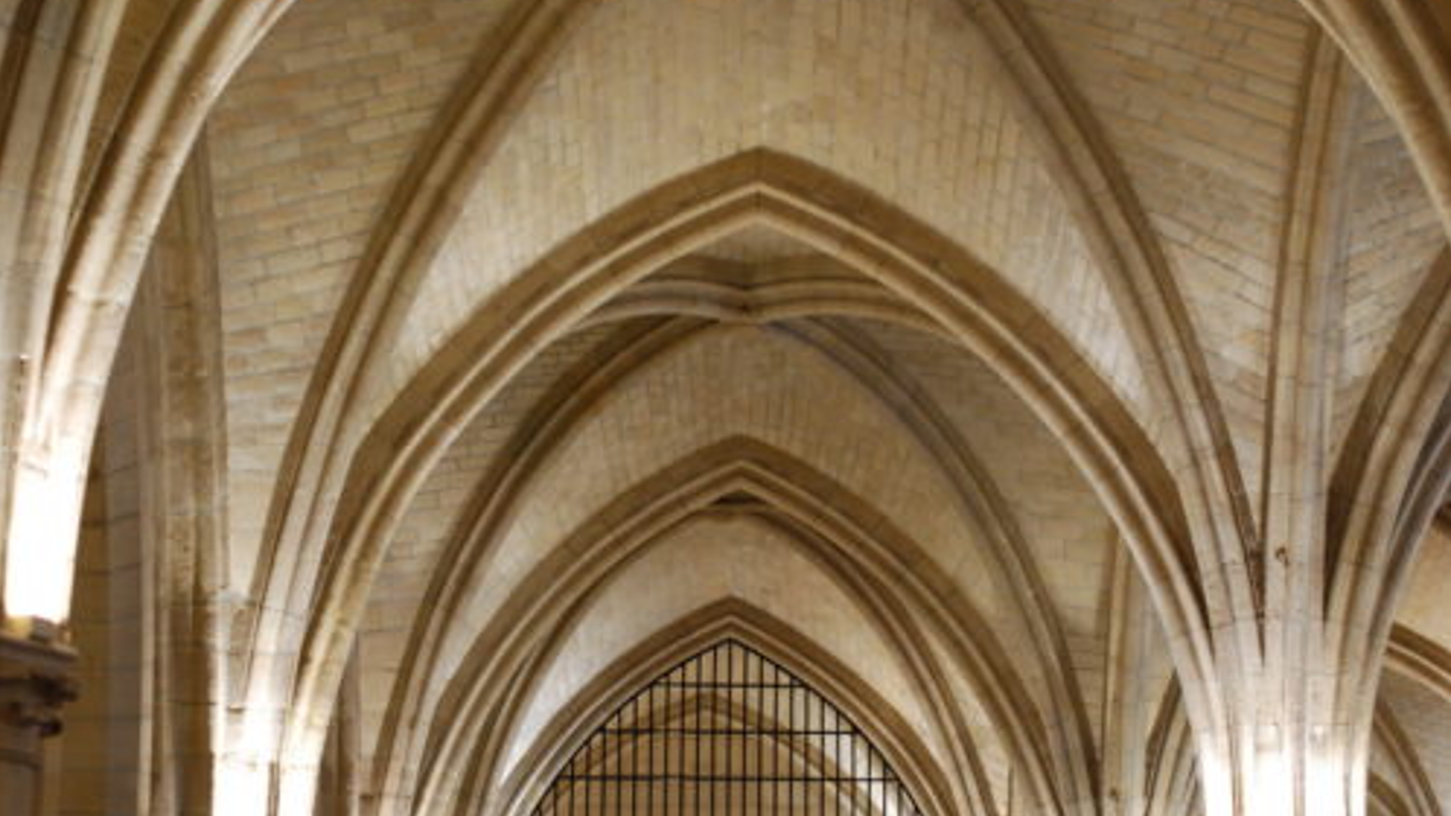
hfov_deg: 26.9
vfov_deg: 15.3
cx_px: 726
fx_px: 3039
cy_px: 398
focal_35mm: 79
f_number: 2.5
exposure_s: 1/25
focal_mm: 50
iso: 800
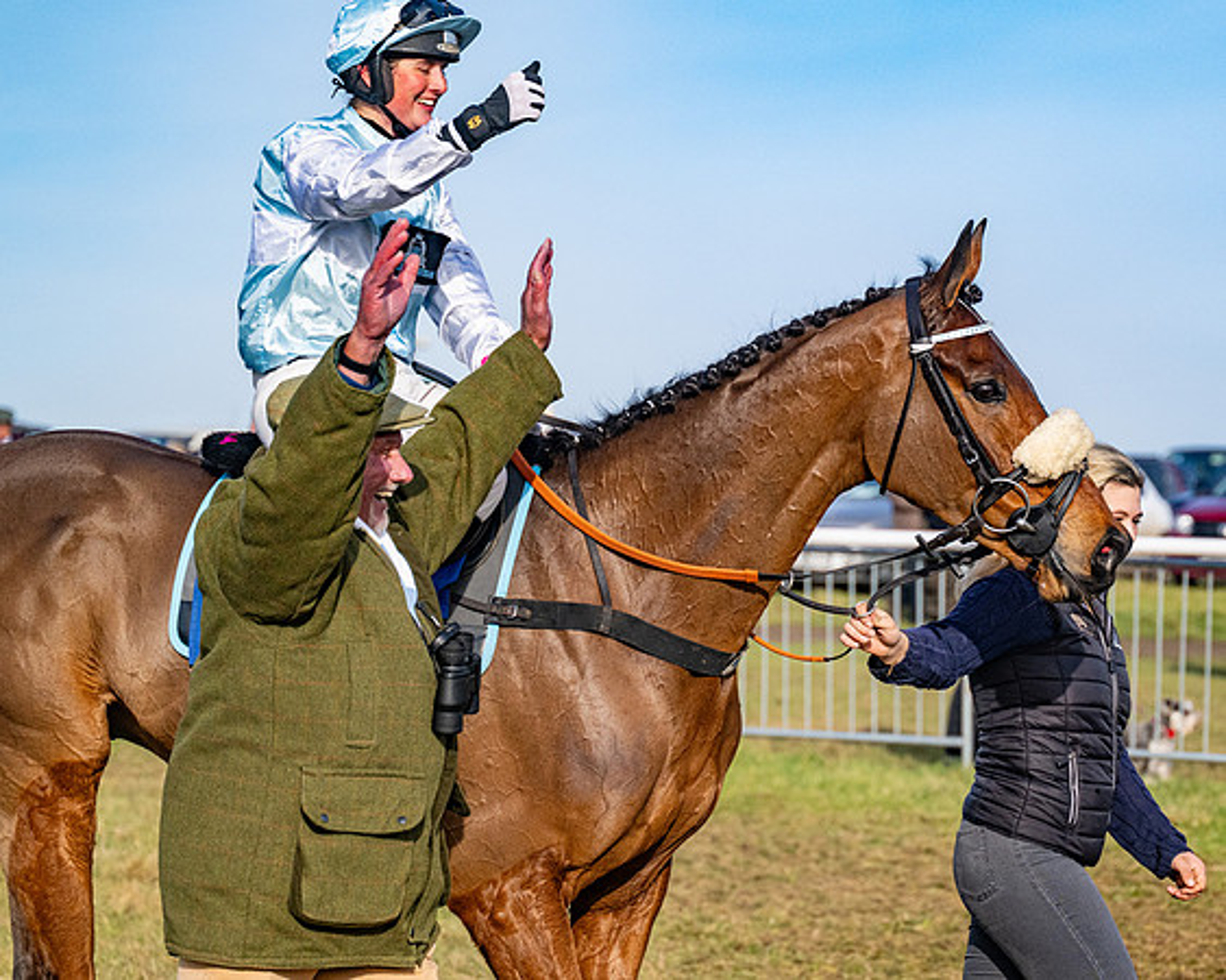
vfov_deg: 10.5
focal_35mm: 148
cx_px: 885
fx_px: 5353
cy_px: 652
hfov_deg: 13.0
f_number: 4
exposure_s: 1/8000
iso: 800
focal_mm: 98
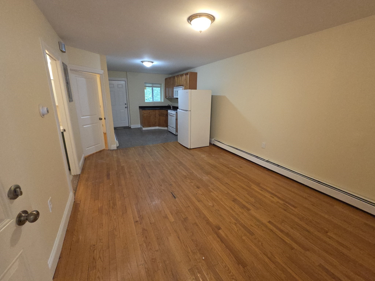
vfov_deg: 89.9
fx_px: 141
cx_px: 188
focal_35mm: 13
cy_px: 140
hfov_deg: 106.2
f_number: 2.2
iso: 400
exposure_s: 1/60
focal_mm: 2.2
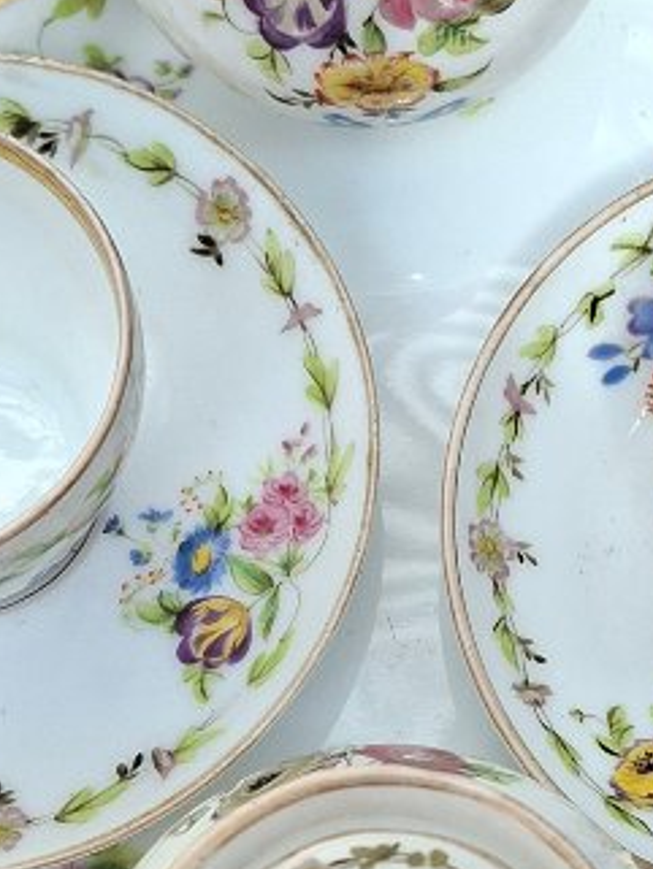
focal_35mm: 86
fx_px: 2162
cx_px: 439
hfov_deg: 17.1
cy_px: 596
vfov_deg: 22.6
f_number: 1.8
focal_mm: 5.54
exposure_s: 1/100
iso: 50
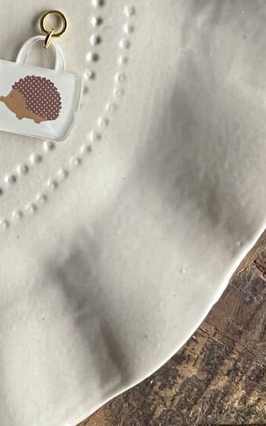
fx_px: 929
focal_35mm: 80
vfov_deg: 23.6
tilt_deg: -88.5
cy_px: -83
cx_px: -47
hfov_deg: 15.7
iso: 160
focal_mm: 4.2
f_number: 1.6
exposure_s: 1/60
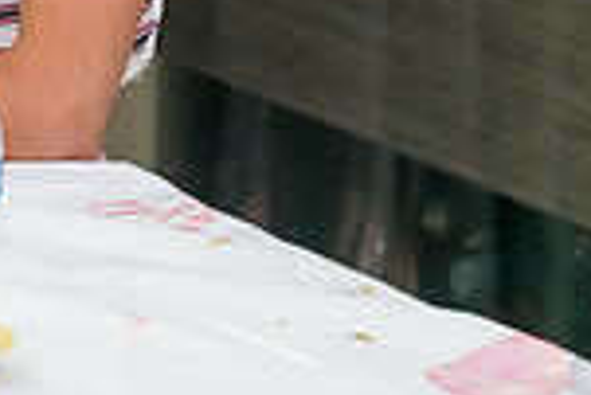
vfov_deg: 5.1
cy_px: -241
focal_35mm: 269
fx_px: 4420
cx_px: -106
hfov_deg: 7.6
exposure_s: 1/250
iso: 10000
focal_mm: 70
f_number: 4.5
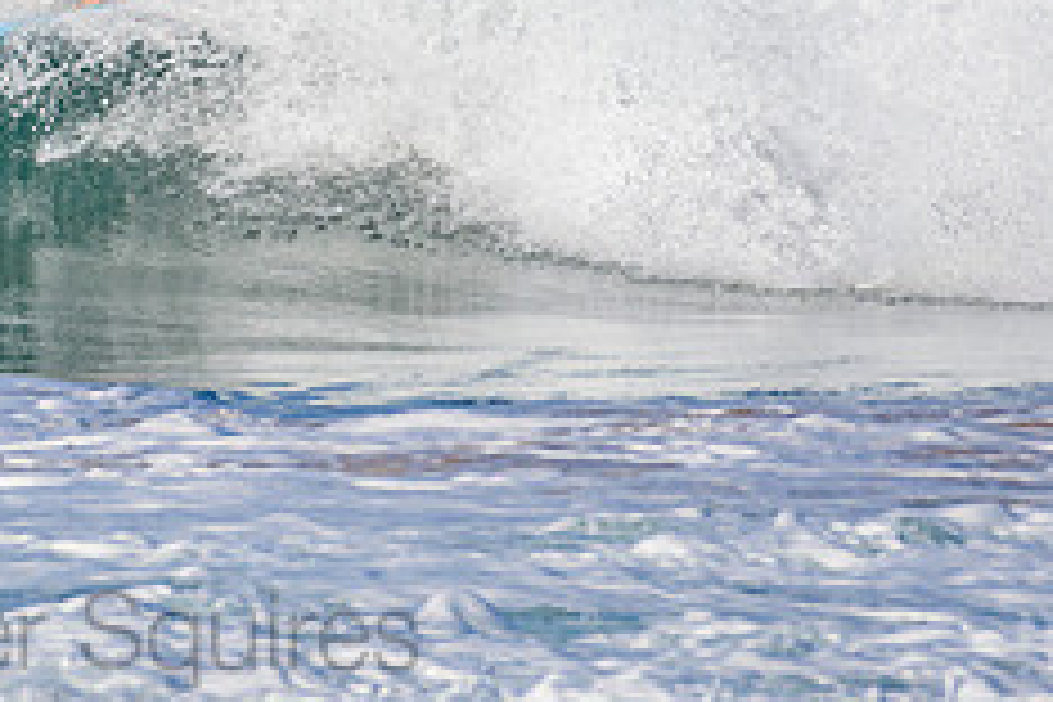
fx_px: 54313
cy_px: -115
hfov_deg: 1.1
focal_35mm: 1857
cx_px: 72
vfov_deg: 0.7
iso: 320
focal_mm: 500
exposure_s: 1/2000
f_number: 5.6
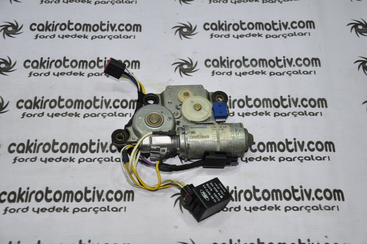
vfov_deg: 20.1
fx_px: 687
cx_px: 184
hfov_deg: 29.9
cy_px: 122
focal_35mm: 68
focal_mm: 45
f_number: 4.8
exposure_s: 1/60
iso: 200
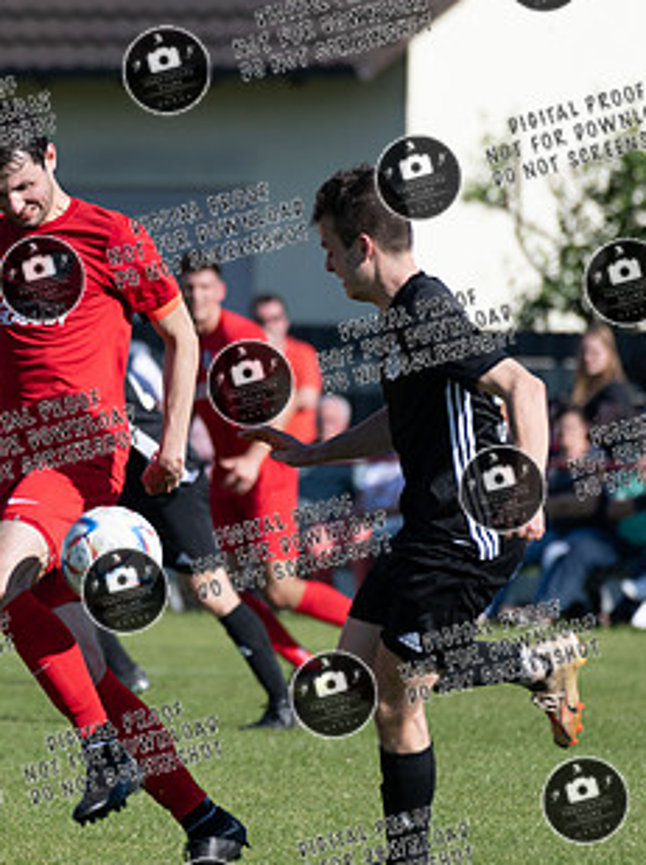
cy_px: 537
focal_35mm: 652
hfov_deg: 2.3
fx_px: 16257
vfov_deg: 3.0
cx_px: 194
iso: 320
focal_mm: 300
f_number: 5.6
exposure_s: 1/1600
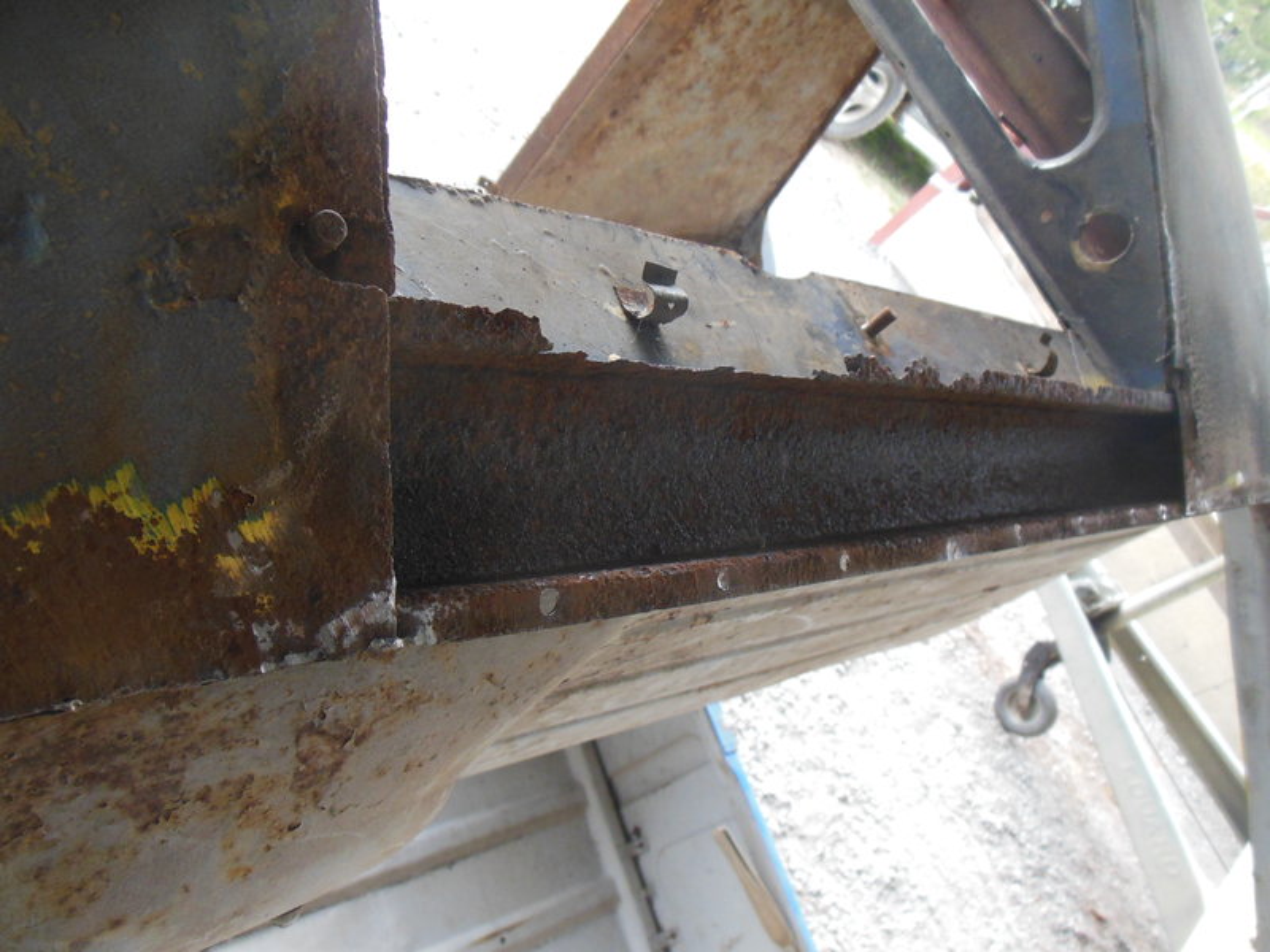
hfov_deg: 69.4
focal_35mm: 25
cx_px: 635
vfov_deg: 54.9
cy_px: 476
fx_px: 917
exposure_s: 1/125
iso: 400
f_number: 3.2
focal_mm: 4.5
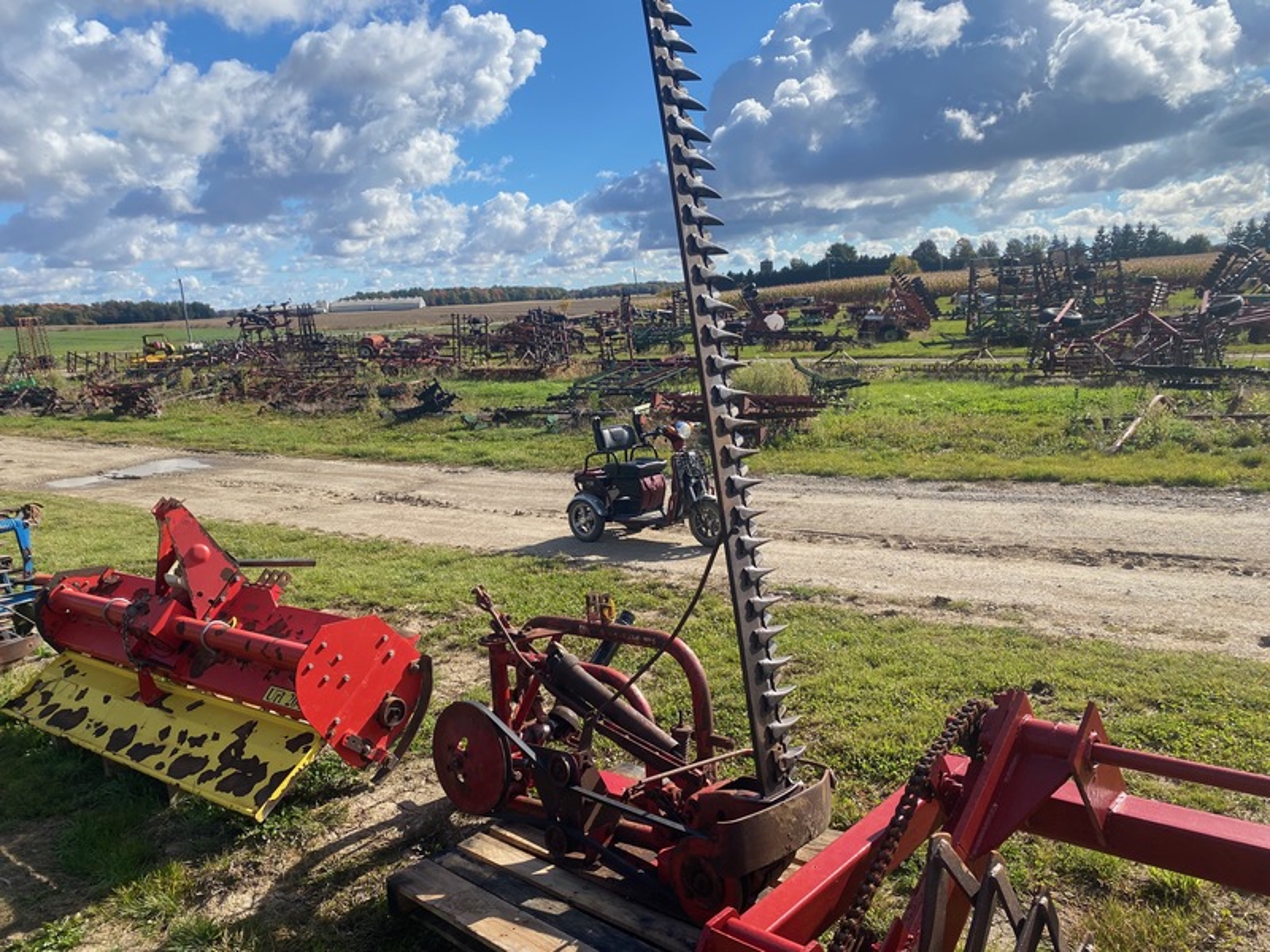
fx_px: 954
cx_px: 635
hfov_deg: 67.3
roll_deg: +2.8
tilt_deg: -8.9
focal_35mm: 26
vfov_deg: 53.1
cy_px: 476
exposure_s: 1/2817
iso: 32
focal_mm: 4.25
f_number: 1.8
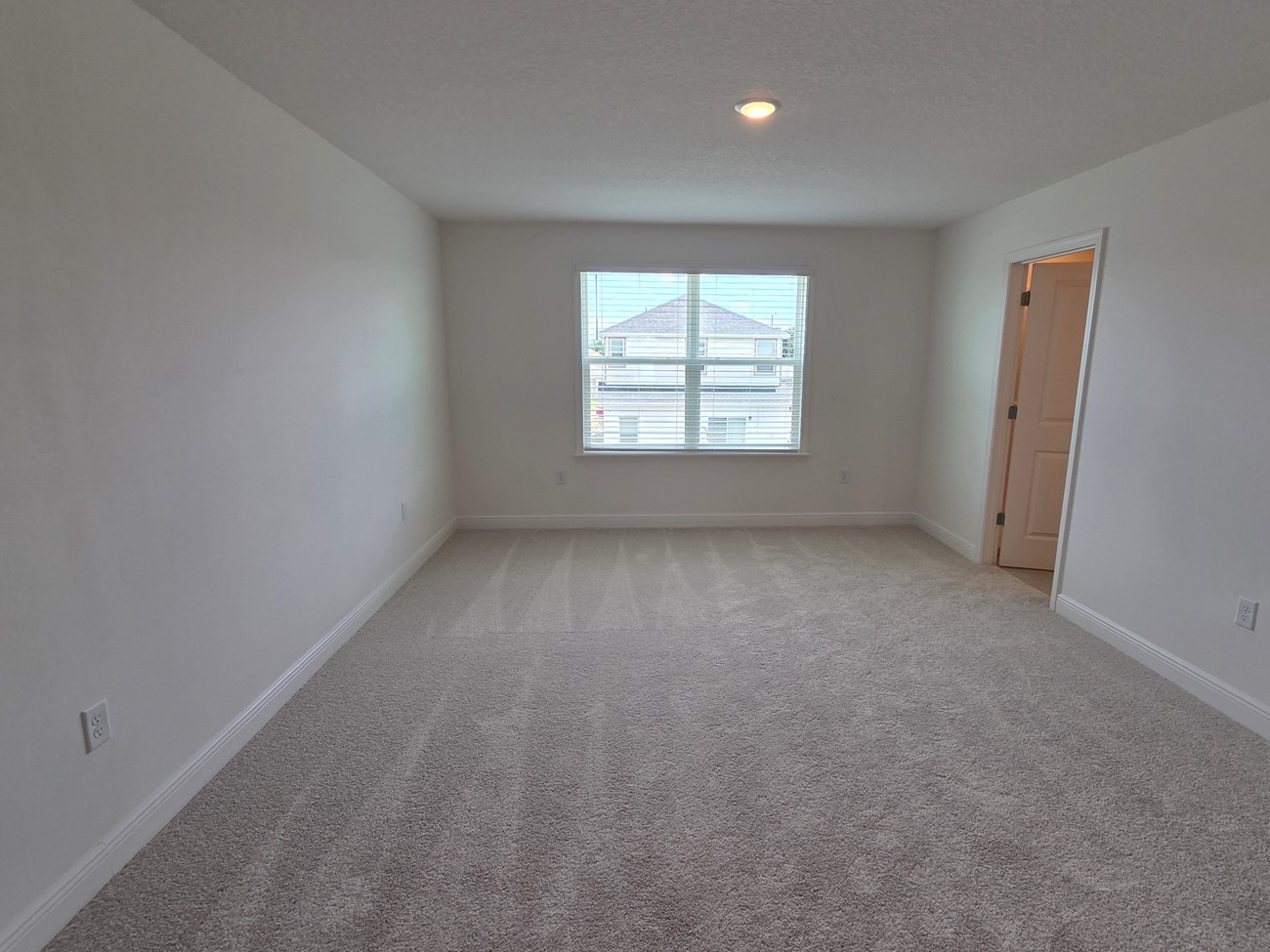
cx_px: 678
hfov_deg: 94.4
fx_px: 587
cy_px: 477
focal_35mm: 16
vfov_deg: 78.1
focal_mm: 2.2
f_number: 2.2
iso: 50
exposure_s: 1/120
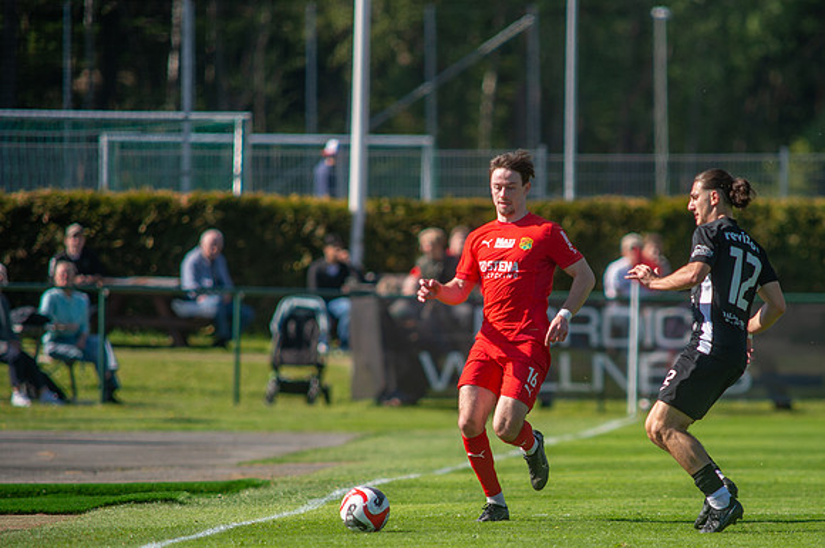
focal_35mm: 545
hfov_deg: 3.8
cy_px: 356
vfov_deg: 2.5
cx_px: 535
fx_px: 12482
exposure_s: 1/1600
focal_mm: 420
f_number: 4
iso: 250
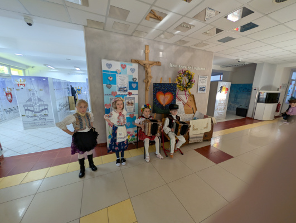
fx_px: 103
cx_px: 148
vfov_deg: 94.7
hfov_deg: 110.4
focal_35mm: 12
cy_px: 112
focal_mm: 2.02
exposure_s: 1/50
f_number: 1.7
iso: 48
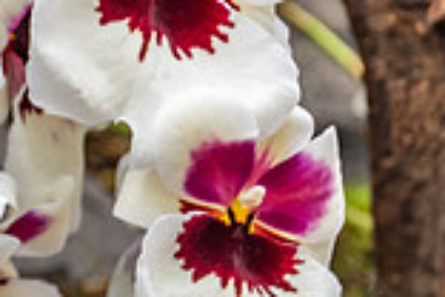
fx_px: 9307
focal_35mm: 753
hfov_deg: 2.7
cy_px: 27
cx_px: -245
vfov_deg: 1.8
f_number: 5.6
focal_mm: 135
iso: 500
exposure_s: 1/500
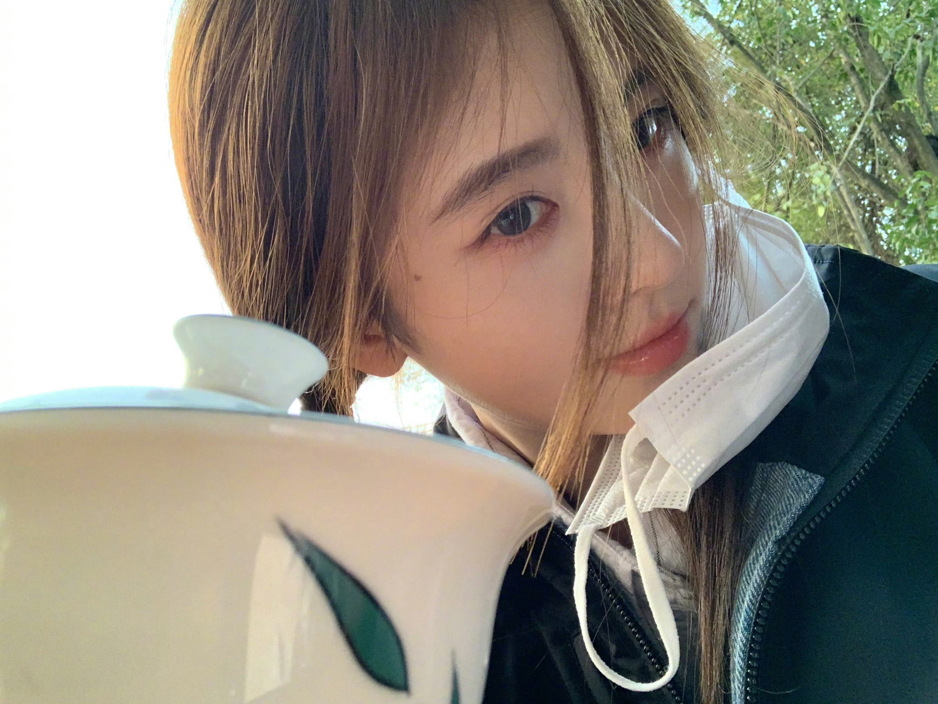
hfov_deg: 56.8
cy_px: 352
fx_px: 867
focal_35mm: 32
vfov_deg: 44.2
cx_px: 469
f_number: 2.2
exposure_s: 1/55
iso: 320
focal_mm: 2.87
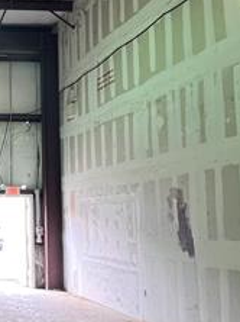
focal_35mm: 45
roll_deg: -0.2
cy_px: 171
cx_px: -97
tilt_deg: +6.9
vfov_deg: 42.1
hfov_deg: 25.9
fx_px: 417
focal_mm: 1.57
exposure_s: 1/60
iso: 250
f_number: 1.8
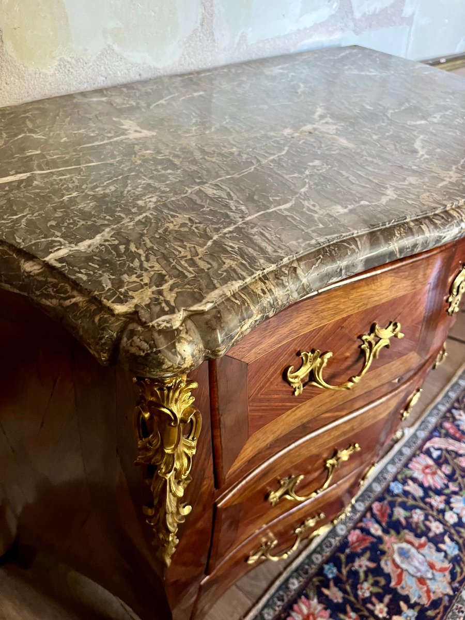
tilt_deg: -38.8
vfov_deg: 67.3
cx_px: 232
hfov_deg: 53.1
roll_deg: -1.2
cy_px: 310
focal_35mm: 26
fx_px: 466
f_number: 1.6
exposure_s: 1/40
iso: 640
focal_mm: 5.1
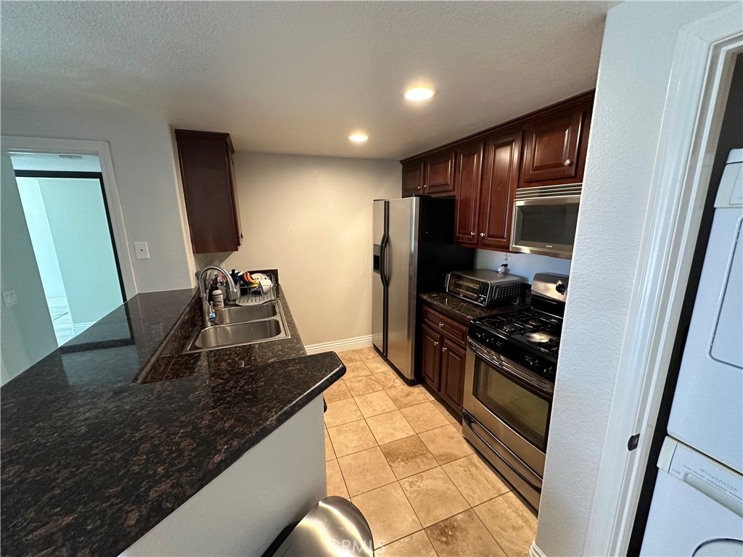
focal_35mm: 14
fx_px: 300
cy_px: 278
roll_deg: +1.7
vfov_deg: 85.7
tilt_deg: -11.3
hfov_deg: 102.1
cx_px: 372
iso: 320
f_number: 2.2
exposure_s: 1/60
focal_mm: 2.22
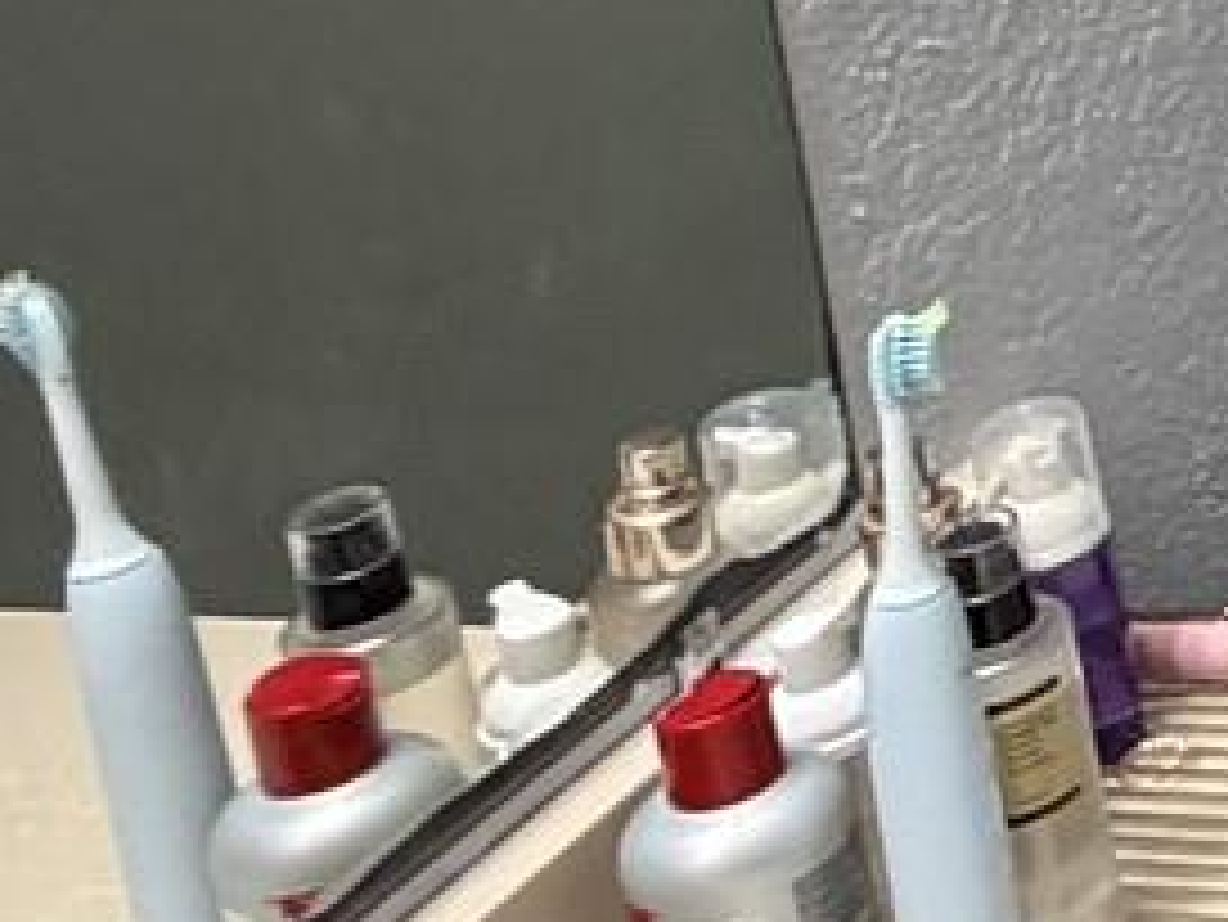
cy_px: -495
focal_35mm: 82
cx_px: 2987
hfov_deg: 14.6
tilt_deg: -14.9
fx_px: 2910
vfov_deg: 16.3
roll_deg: -1.4
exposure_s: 1/120
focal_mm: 2.22
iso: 320
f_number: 2.2
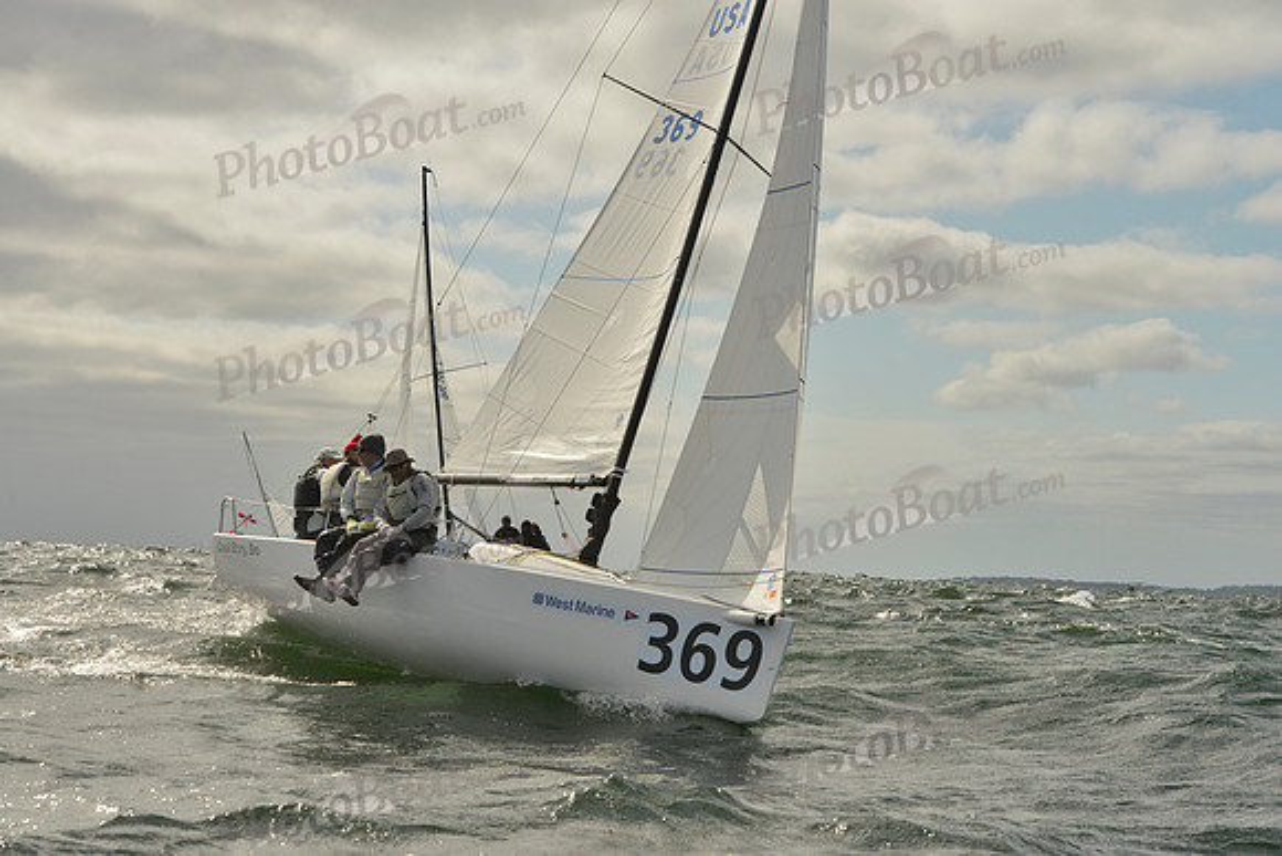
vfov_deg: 19.5
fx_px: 2493
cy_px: 428
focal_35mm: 70
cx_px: 641
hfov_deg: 28.8
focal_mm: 70
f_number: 9
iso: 400
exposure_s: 1/2000
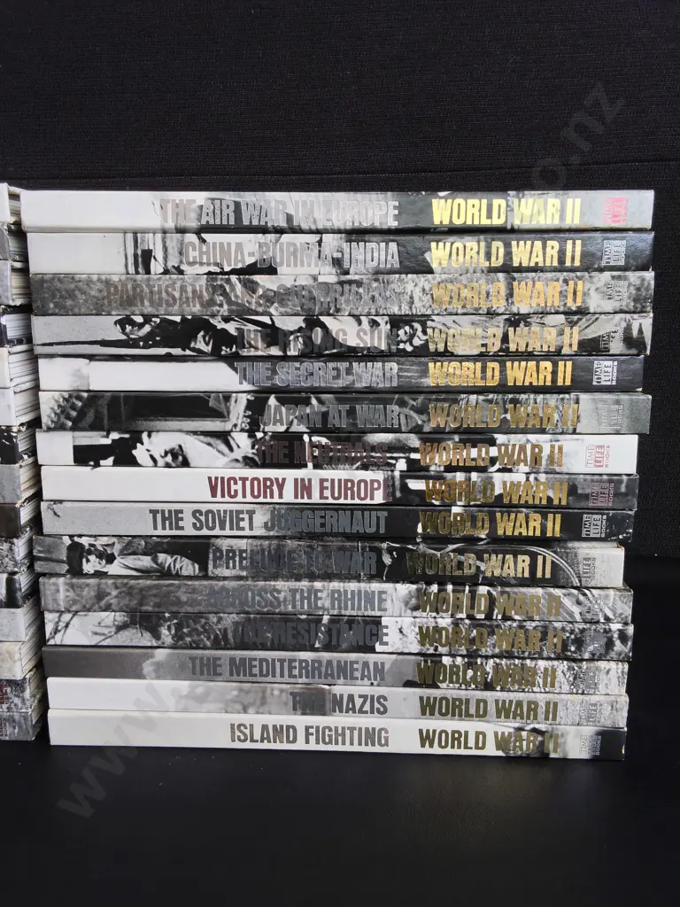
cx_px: 340
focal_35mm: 27
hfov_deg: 51.4
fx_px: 707
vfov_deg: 65.3
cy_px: 454
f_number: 2
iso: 40
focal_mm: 2.87
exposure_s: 1/120
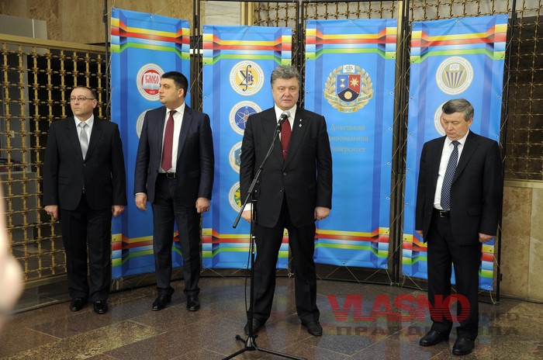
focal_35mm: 48
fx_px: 723
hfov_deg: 41.2
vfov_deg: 28.0
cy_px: 180
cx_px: 272
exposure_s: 1/40
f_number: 4.2
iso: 500
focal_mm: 32
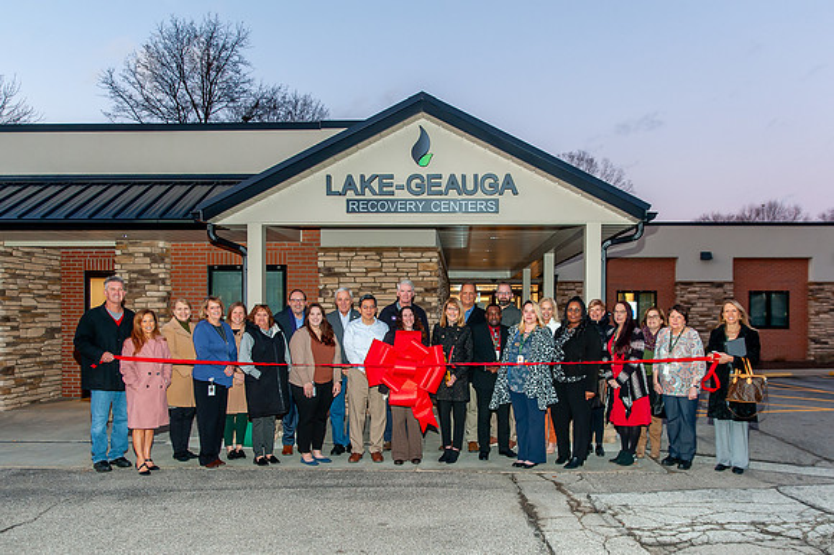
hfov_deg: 66.2
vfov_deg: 46.9
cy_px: 319
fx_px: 638
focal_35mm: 28
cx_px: 445
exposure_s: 1/160
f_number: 2.8
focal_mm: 24
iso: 800
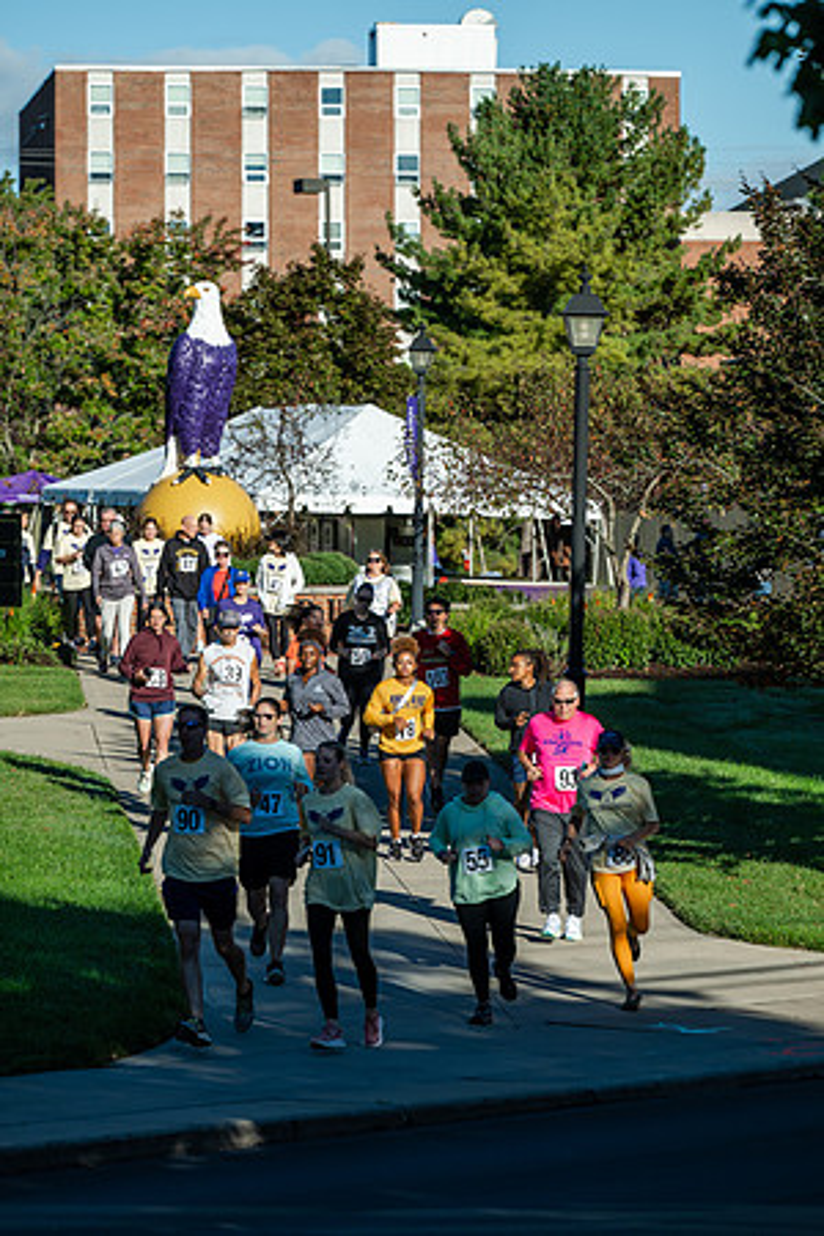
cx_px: 412
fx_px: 5493
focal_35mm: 160
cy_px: 618
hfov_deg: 8.6
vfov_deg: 12.8
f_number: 4.5
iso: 50
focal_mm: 160
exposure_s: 1/500
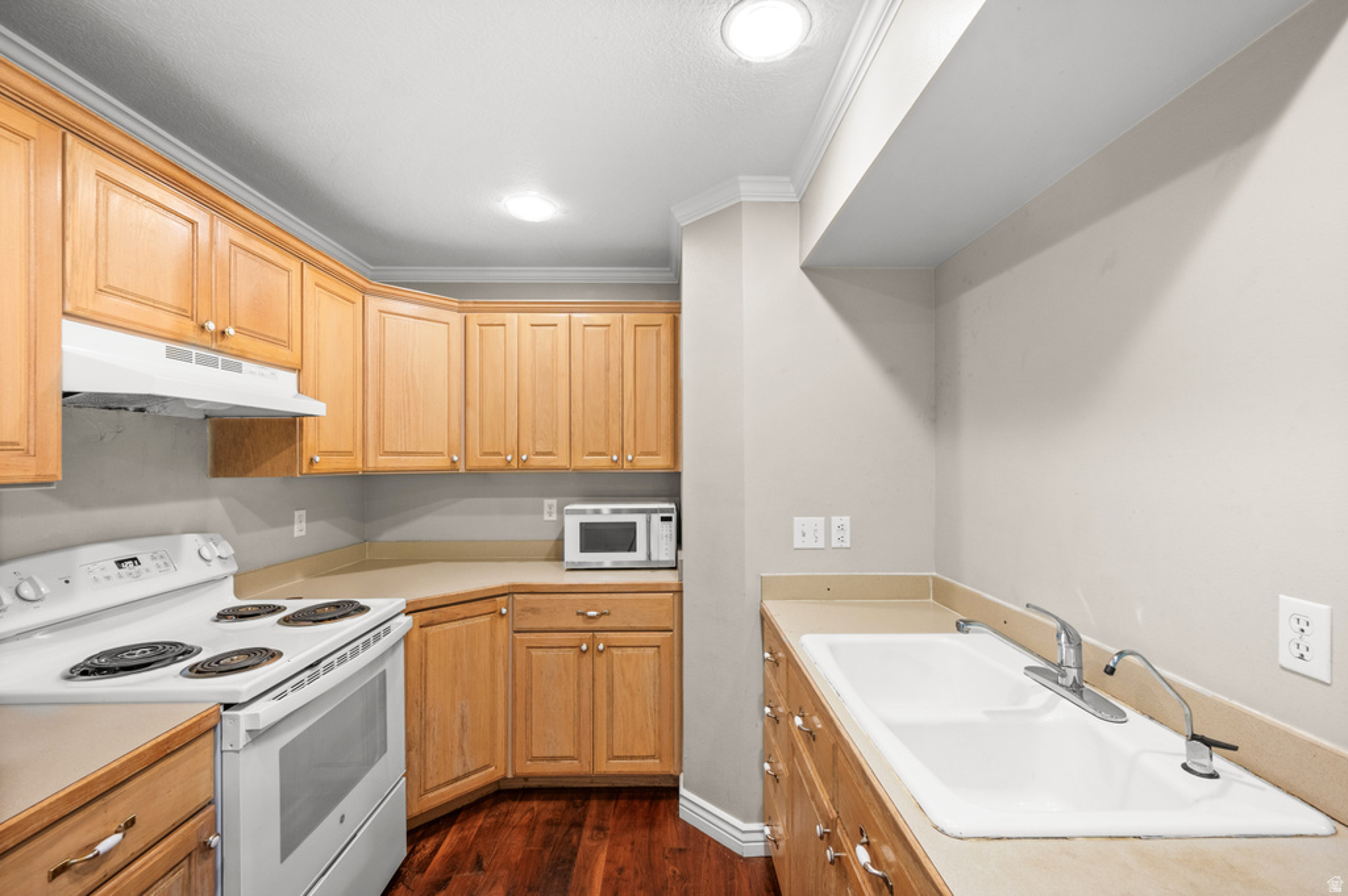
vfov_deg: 77.2
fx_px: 561
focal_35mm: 15
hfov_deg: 100.4
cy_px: 448
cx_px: 674
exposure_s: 1/6
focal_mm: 15
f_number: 7.1
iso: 500
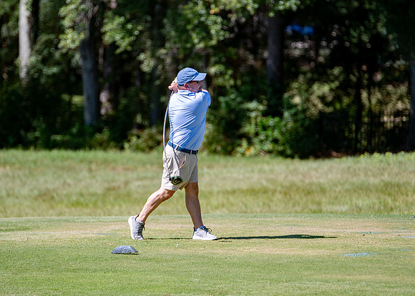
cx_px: 202
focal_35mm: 302
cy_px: 147
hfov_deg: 6.7
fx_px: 3561
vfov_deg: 4.8
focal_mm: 190
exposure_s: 1/1250
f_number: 2.8
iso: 100
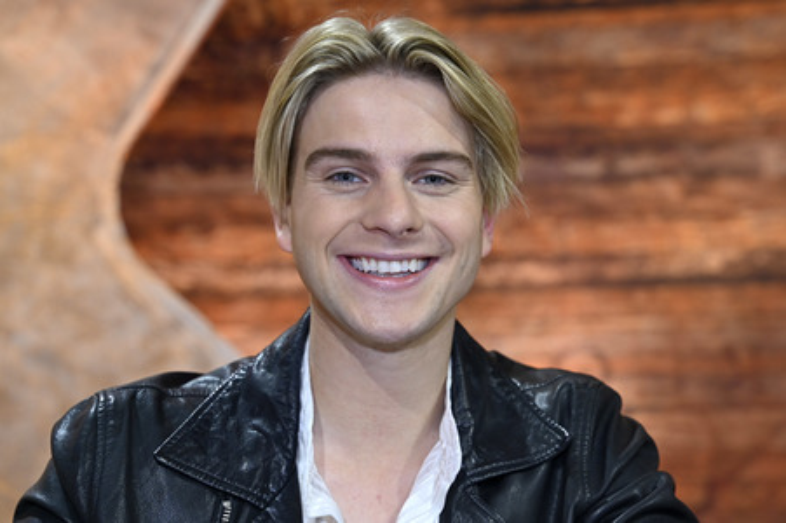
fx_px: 1222
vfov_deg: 24.2
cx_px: 393
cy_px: 262
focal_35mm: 56
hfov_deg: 35.7
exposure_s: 1/200
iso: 1000
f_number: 4
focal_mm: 56
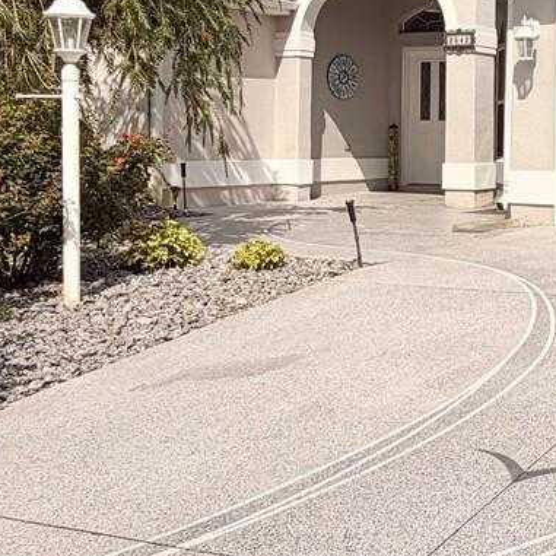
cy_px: 146
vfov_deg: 32.2
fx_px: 945
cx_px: 738
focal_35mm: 52
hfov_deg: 27.1
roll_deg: +0.5
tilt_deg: +0.0
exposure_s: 1/1901
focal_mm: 2.22
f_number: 2.2
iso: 20
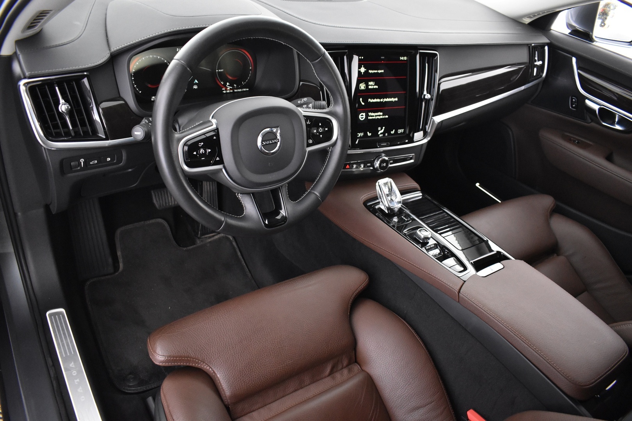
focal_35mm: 27
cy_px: 210
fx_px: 474
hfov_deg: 67.4
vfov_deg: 47.9
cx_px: 316
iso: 3200
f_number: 3.5
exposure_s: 1/20
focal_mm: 18
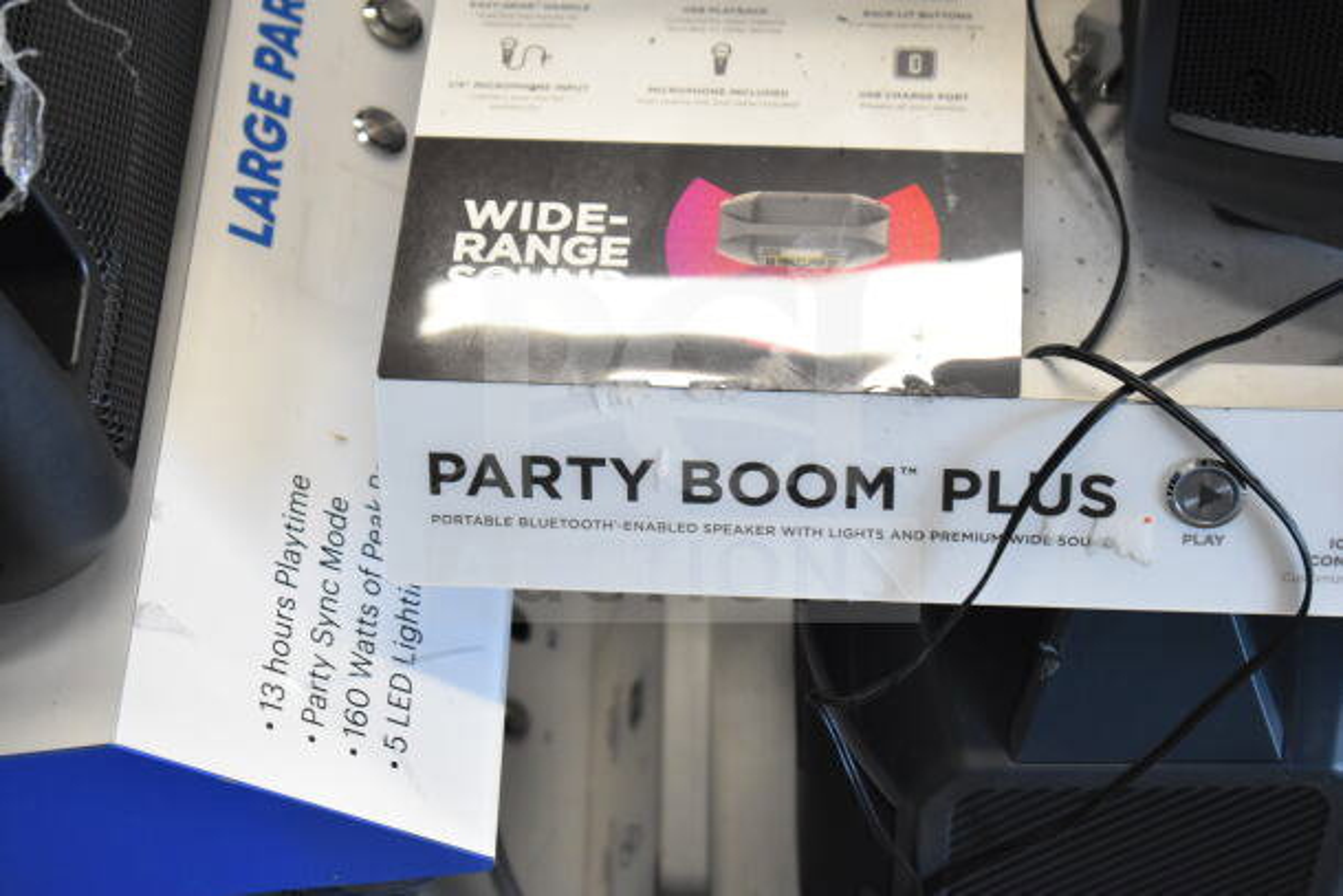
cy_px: 448
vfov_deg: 16.6
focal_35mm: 82
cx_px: 672
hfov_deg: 24.6
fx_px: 3078
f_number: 5.6
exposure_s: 1/100
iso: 3200
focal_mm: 55
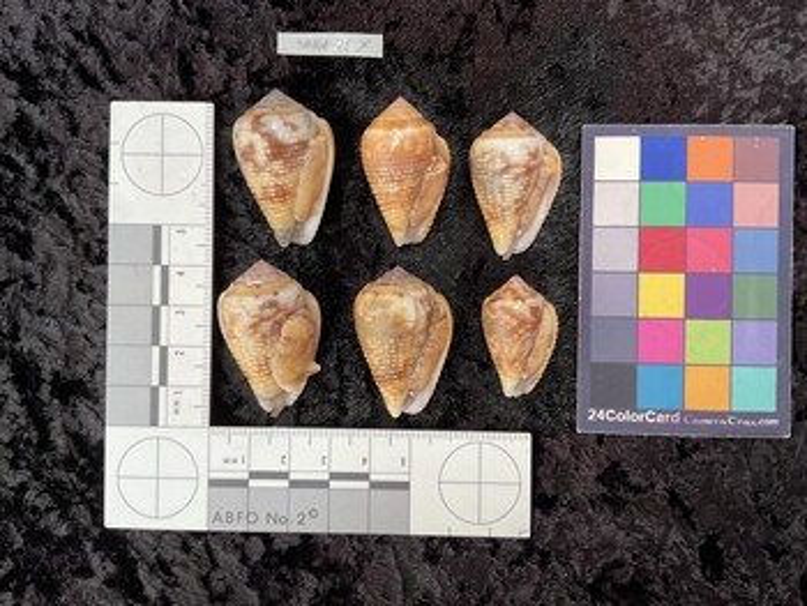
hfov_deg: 61.6
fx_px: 677
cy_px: 303
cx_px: 404
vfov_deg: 48.3
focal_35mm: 29
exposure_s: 1/120
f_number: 1.8
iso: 50
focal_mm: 3
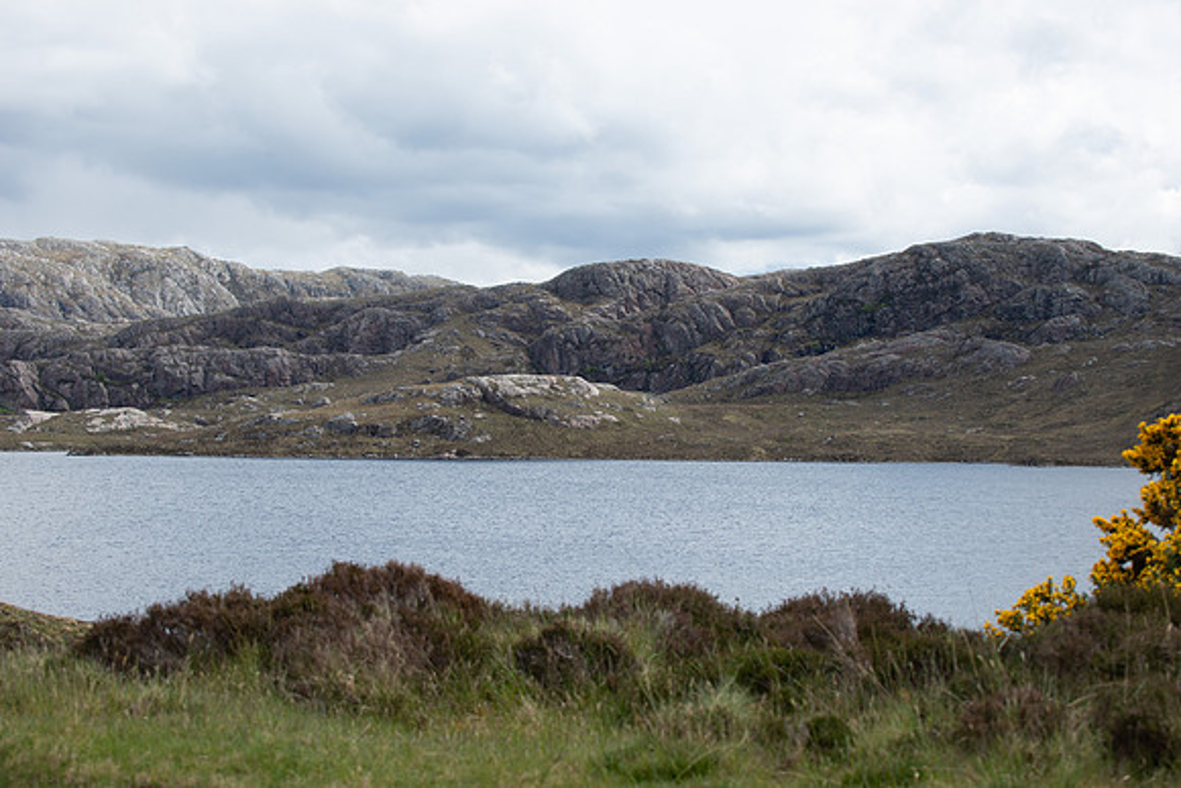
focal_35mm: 78
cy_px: 394
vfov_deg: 17.5
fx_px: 2559
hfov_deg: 26.0
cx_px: 590
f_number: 7.1
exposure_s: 1/320
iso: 100
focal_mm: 78
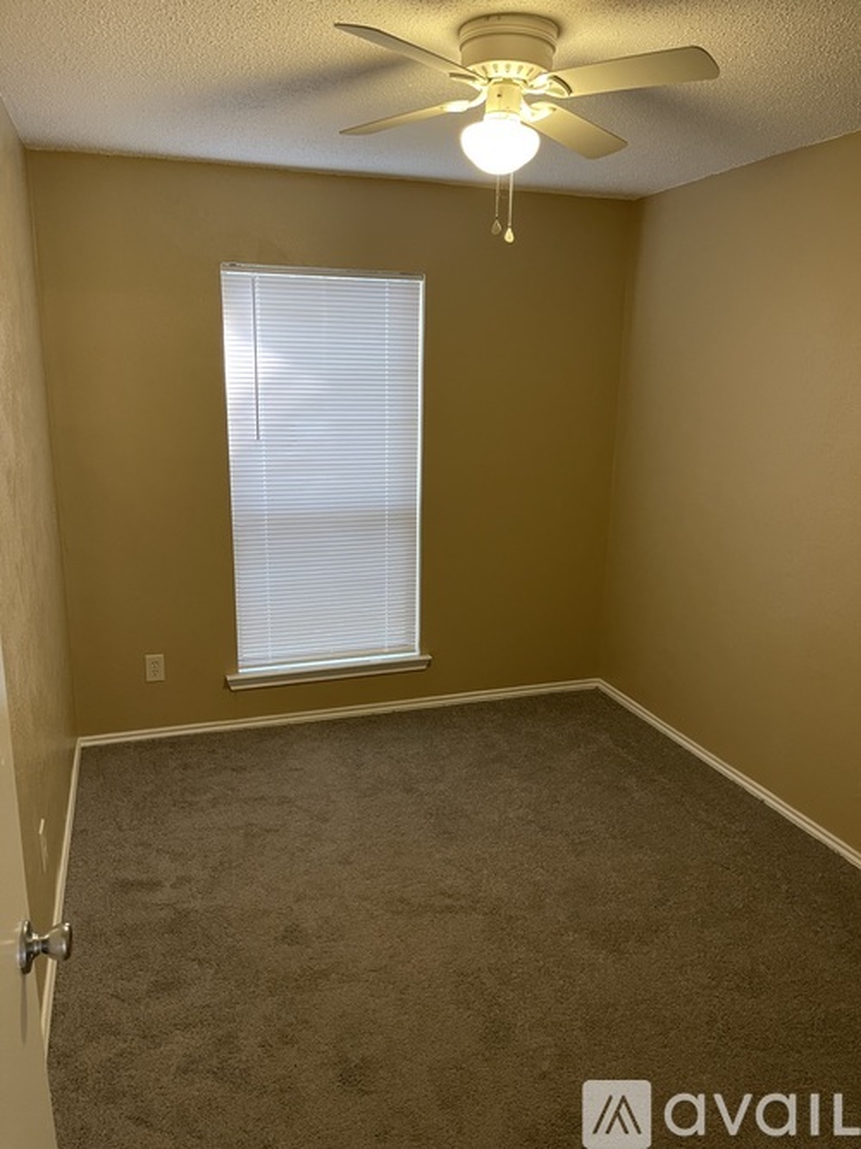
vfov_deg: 69.4
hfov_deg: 54.9
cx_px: 430
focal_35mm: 25
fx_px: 829
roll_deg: -0.7
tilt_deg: -14.6
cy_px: 574
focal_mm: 5.1
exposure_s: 1/60
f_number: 1.6
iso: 250
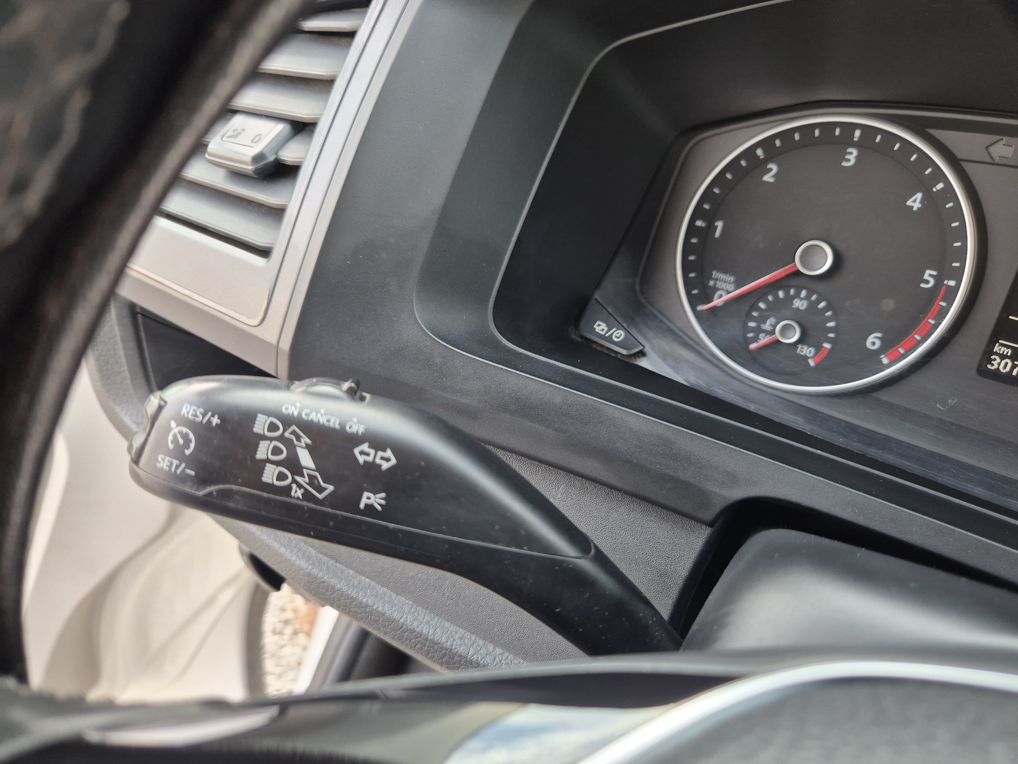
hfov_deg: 73.9
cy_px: 382
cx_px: 509
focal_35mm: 23
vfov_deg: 58.9
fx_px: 676
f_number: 1.8
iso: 200
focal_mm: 5.4
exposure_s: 1/180
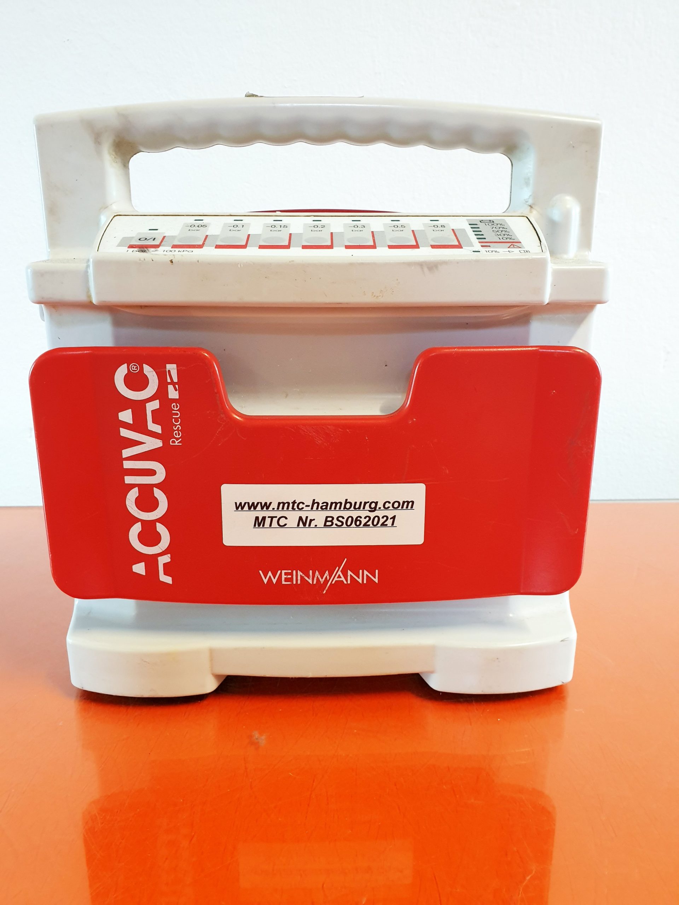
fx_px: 680
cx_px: 340
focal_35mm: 26
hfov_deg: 53.1
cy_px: 452
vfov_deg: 67.3
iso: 250
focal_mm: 4.3
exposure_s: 1/50
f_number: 2.4
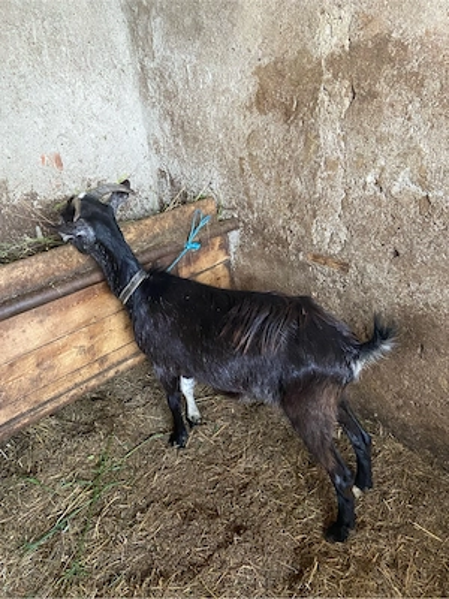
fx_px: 450
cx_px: 224
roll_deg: +8.9
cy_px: 300
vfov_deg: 67.3
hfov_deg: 53.1
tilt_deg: -28.0
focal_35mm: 26
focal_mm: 4.25
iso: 500
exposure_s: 1/40
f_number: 1.8
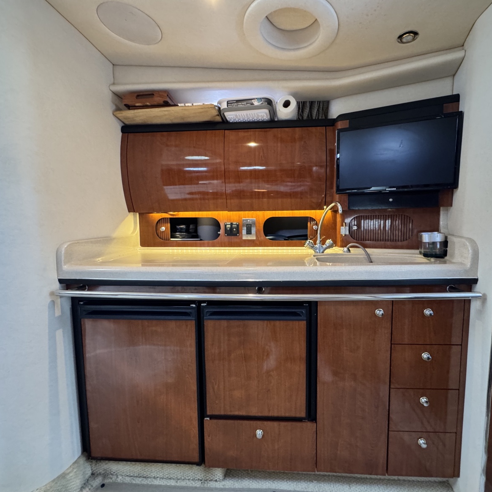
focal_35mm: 17
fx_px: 273
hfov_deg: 83.8
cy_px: 248
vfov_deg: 84.0
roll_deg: +1.1
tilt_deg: -4.7
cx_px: 267
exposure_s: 1/60
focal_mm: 2.22
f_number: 2.2
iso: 400
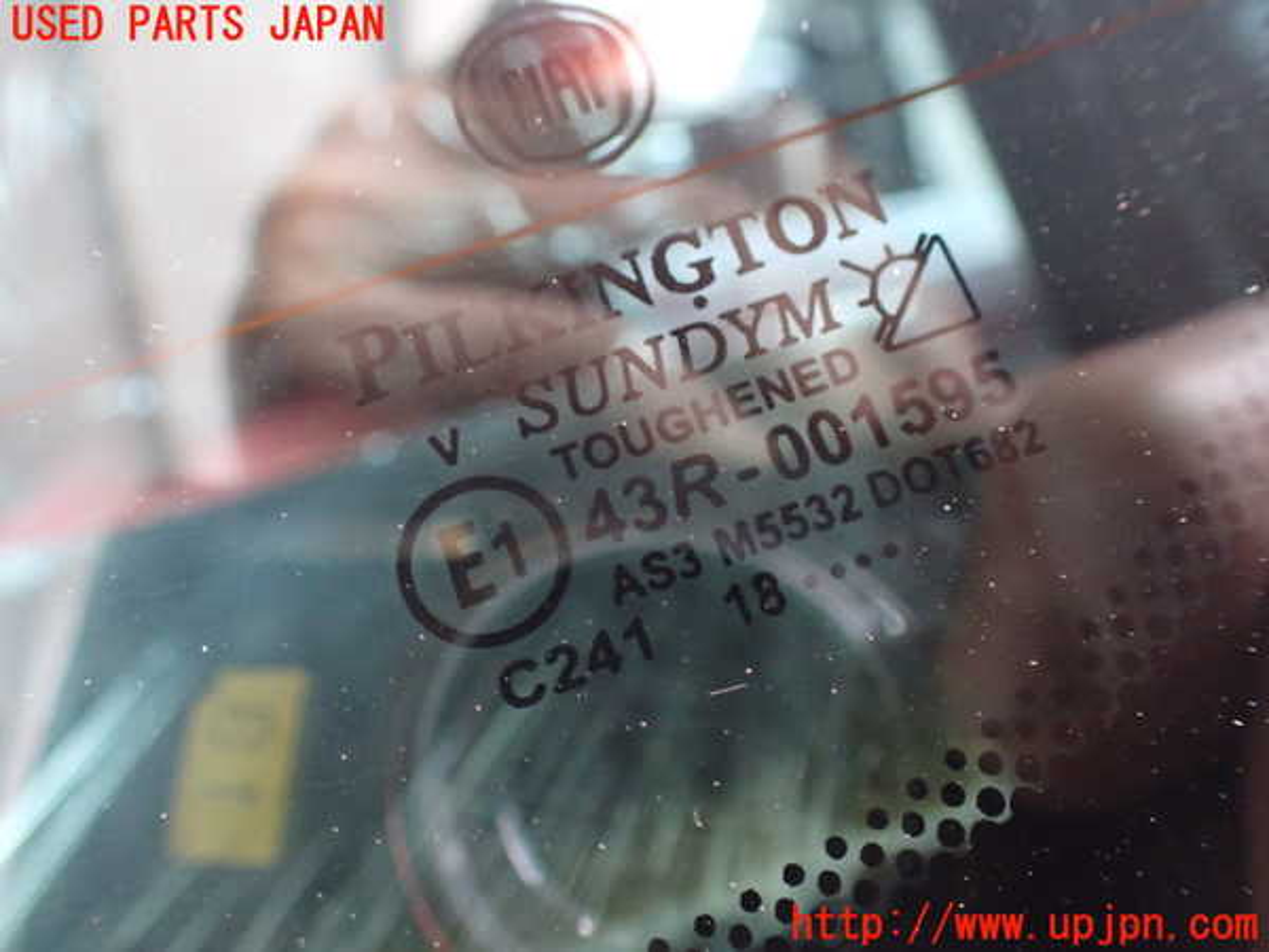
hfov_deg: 60.0
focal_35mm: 30
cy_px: 476
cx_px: 634
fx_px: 1100
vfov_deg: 46.8
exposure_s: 1/30
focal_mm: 5.4
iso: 1000
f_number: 2.3
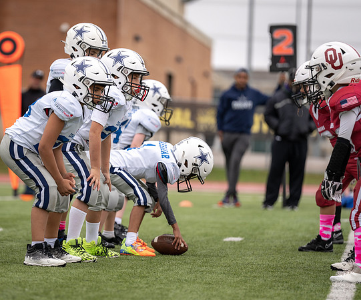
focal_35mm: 230
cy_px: 154
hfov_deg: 8.3
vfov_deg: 6.9
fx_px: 2493
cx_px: 92
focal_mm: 167
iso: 160
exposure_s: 1/1250
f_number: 2.8
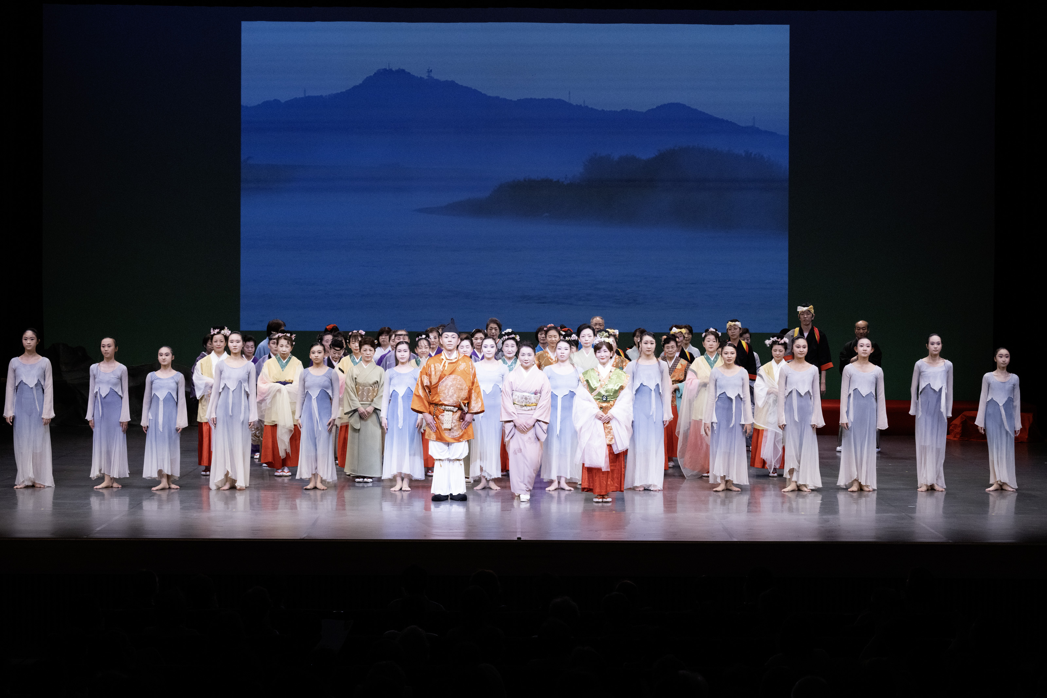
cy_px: 349
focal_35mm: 60
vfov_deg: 22.6
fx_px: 1745
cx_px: 524
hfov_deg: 33.4
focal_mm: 60
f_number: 8
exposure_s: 1/125
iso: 4000
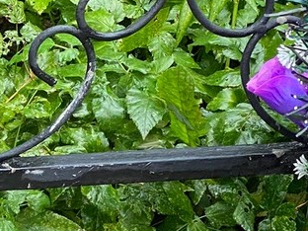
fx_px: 2135
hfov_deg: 8.0
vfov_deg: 6.2
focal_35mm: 240
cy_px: 203
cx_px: -203
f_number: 2
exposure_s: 1/122
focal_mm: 6
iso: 80
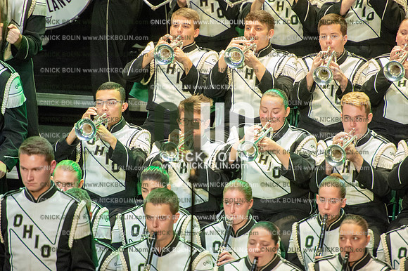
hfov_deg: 5.2
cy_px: 136
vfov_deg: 3.4
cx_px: 204
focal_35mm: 400
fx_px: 4531
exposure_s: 1/320
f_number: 5.6
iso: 8000
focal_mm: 400
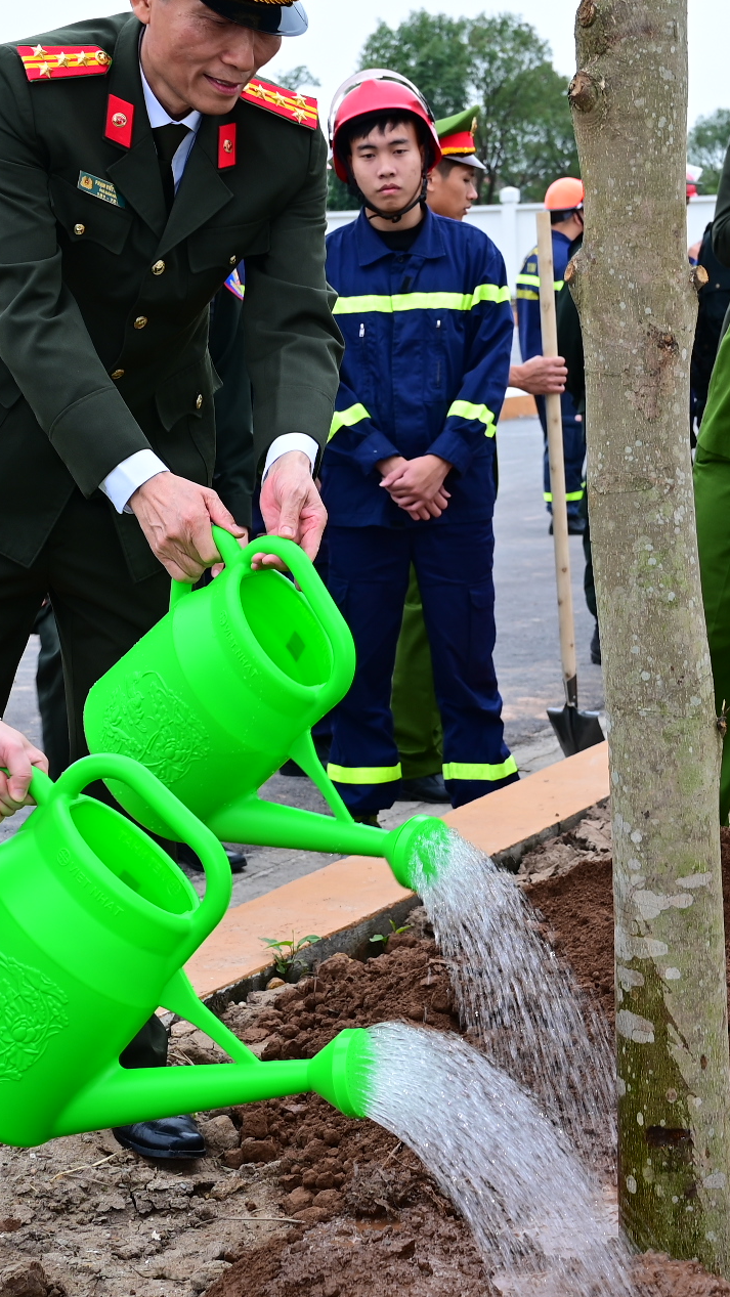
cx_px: 421
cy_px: 597
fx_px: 2795
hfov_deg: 14.9
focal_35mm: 81
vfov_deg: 26.1
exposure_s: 1/100
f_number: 5.6
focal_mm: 32.5
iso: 100
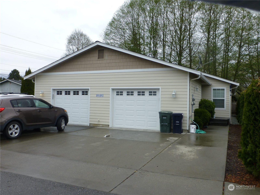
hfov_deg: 60.0
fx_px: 225
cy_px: 98
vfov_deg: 46.8
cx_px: 130
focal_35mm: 30
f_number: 4
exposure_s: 1/400
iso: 100
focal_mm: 5.4
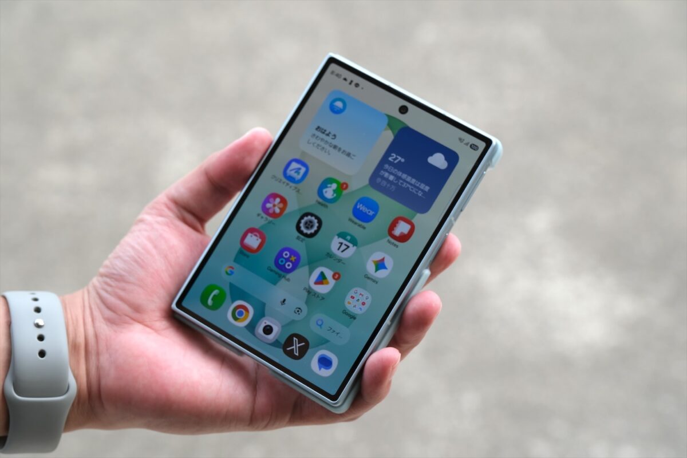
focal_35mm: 83
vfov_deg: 16.5
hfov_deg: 24.5
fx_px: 1584
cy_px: 229
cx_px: 344
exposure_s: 1/250
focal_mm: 55
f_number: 5
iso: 160
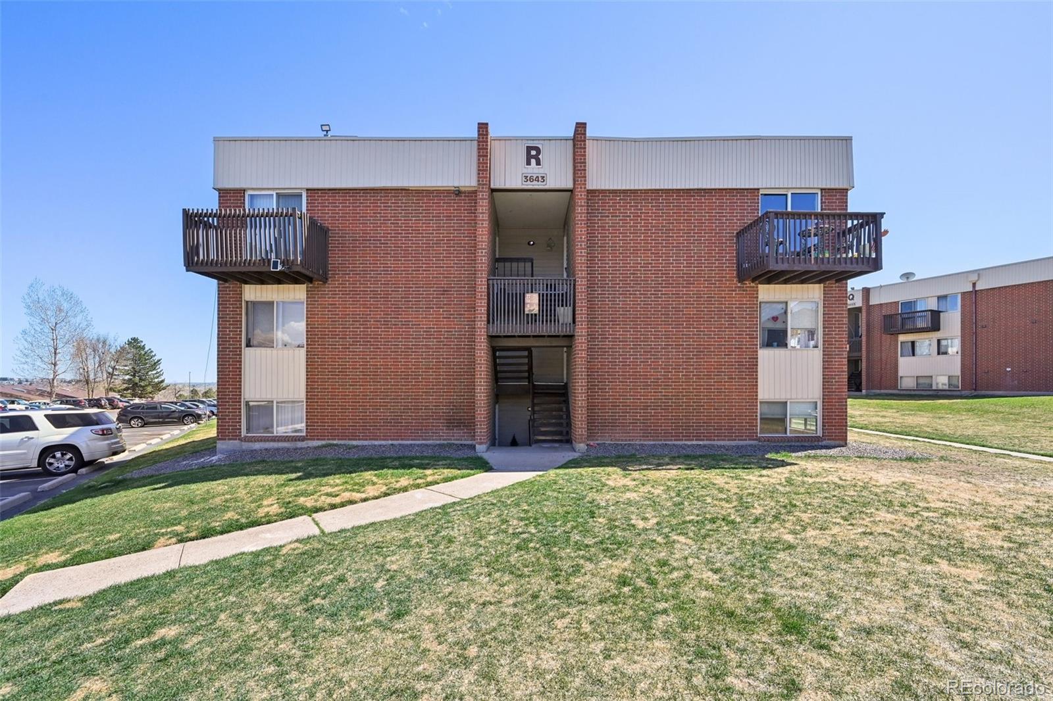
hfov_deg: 104.3
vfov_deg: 81.2
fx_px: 409
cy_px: 350
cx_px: 526
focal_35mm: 14
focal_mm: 14
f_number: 10
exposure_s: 1/200
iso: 400
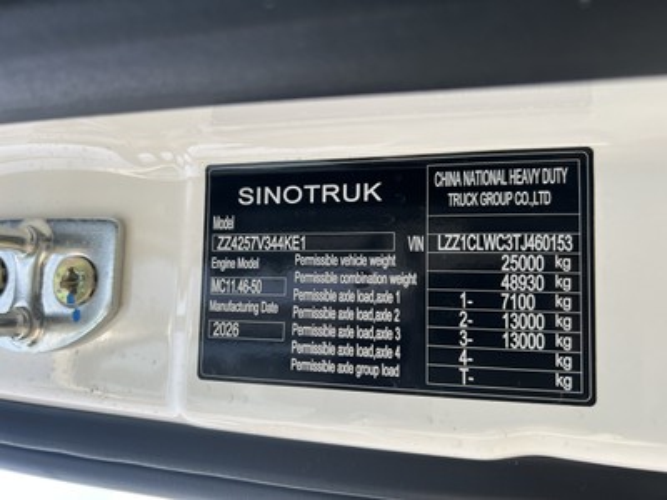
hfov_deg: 67.3
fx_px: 501
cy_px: 250
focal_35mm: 26
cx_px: 334
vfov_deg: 53.1
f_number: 1.5
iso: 50
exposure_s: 1/924
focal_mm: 5.7
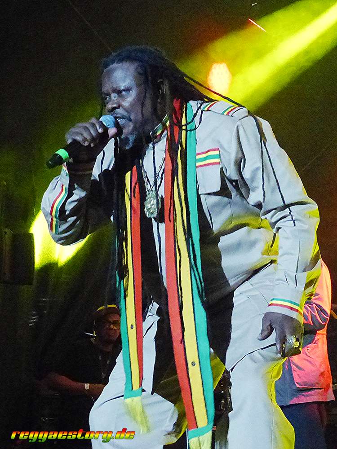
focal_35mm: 45
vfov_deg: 42.1
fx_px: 584
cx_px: 168
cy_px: 224
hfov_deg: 32.2
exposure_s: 1/125
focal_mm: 8.1
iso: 1600
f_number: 2.8
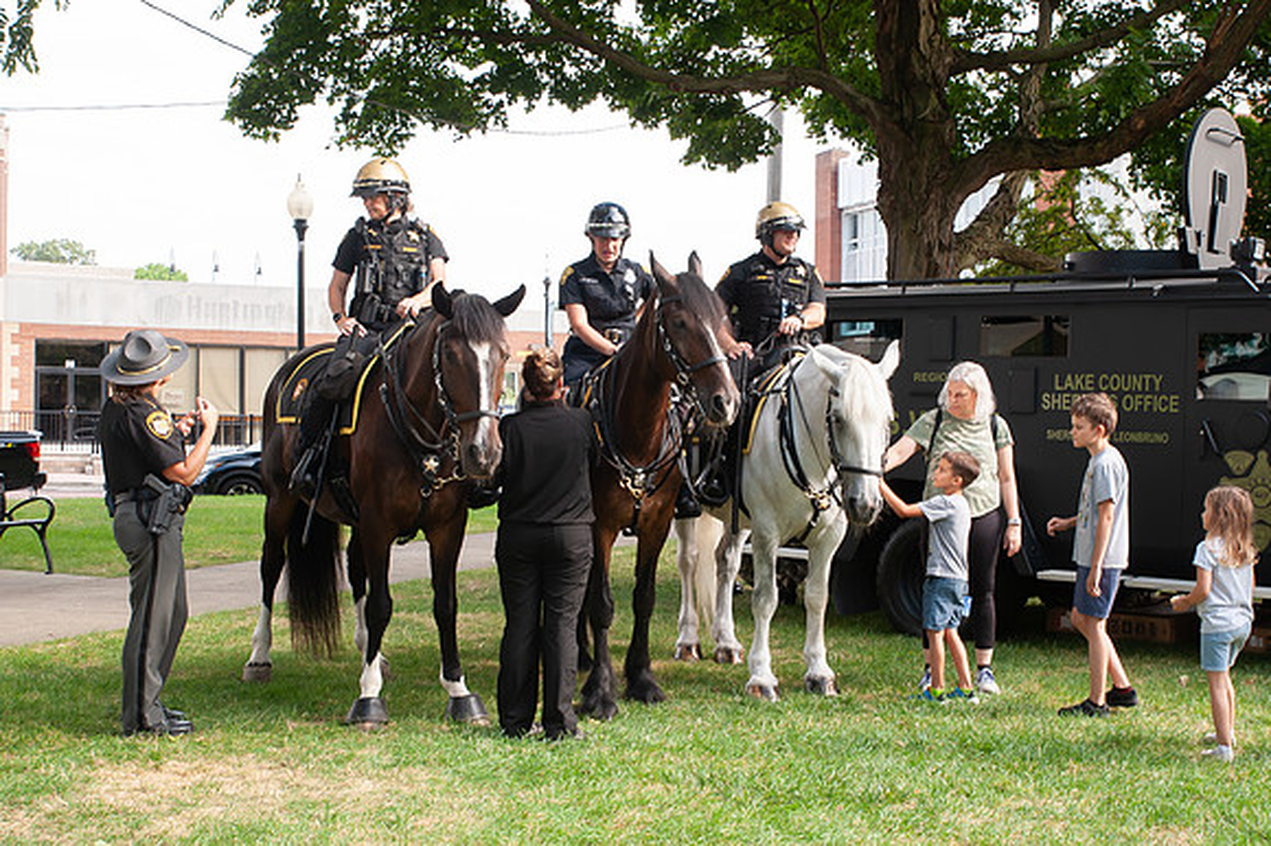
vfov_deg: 26.8
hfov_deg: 39.3
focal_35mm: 50
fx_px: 1776
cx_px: 736
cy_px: 443
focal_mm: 35
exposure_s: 1/160
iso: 400
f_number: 9
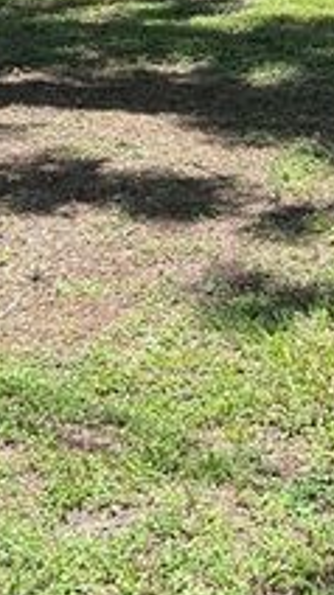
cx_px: 533
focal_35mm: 89
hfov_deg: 12.7
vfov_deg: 20.7
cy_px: -276
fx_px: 1404
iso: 50
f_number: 1.5
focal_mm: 5.7
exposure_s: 1/1196
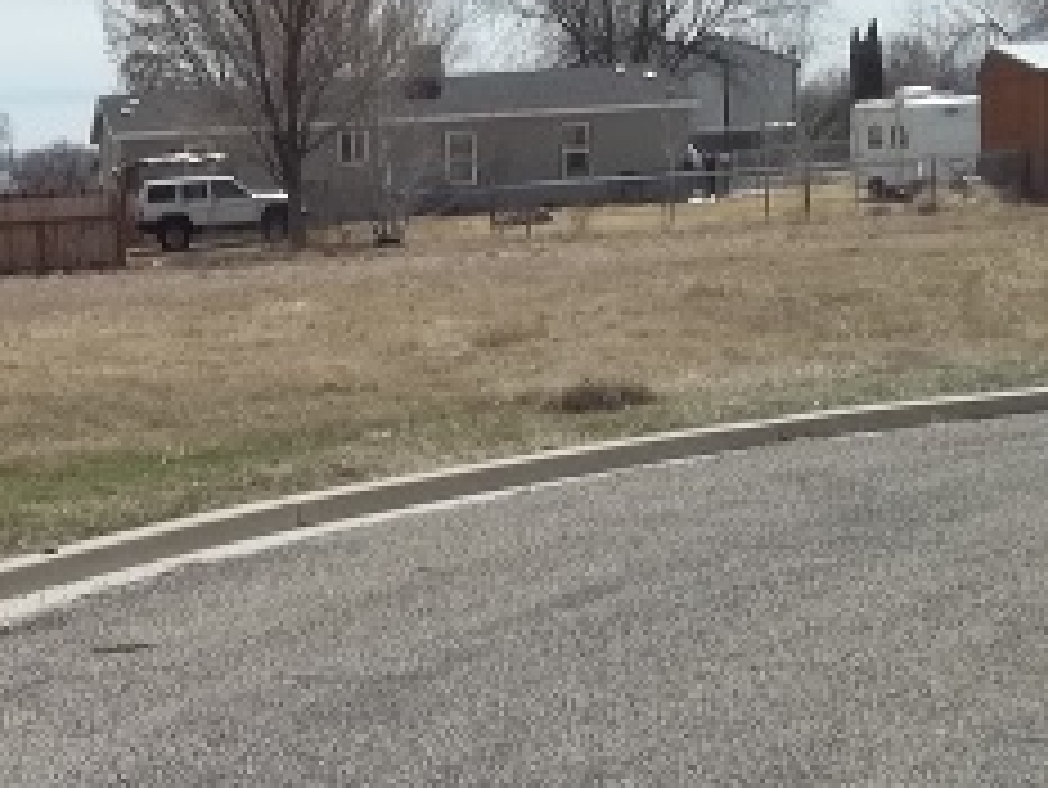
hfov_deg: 21.8
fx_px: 2666
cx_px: 135
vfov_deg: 16.7
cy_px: 581
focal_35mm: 88
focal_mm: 5.7
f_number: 8.8
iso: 64
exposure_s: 1/250
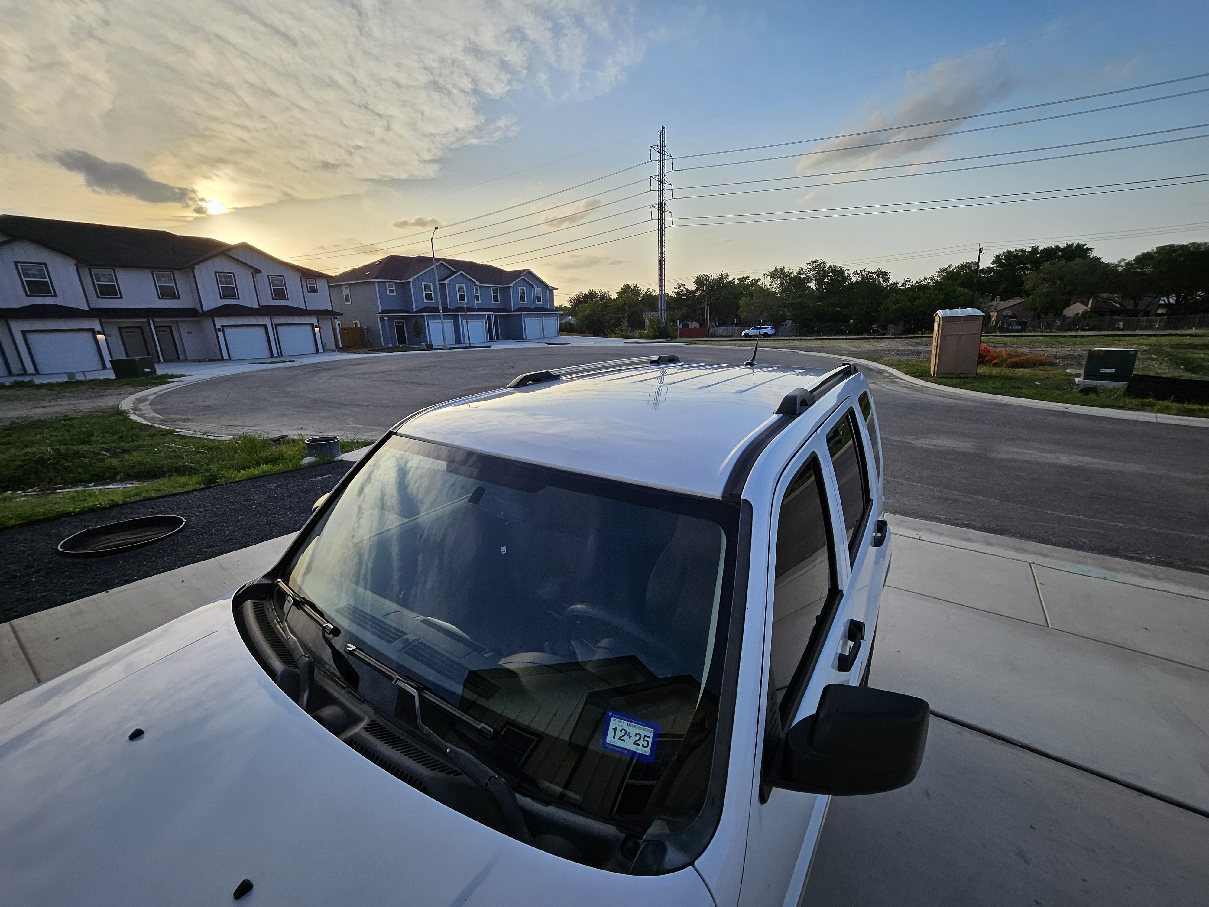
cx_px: 604
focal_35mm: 13
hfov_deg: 106.2
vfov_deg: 89.9
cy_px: 454
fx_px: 454
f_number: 2.2
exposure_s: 1/717
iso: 32
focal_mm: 1.7
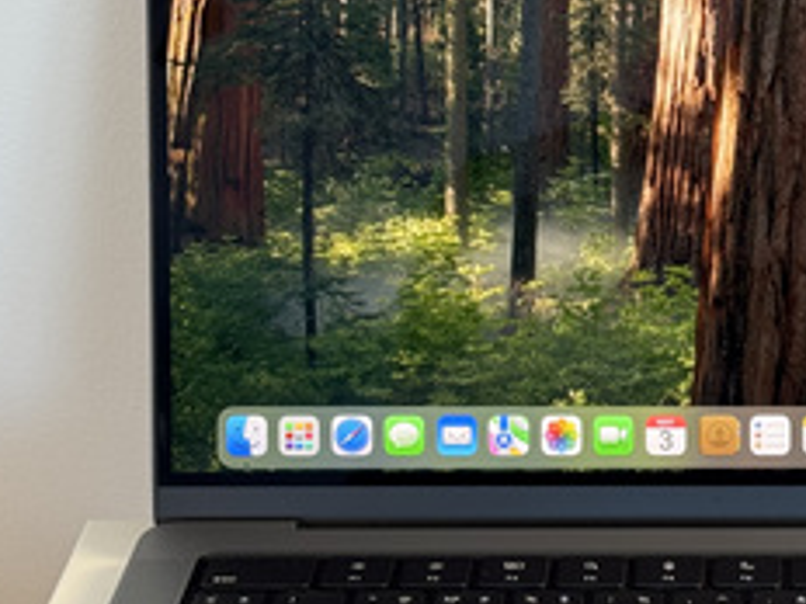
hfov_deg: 15.7
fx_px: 2887
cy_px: 389
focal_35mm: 124
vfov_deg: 11.9
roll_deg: +0.5
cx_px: 768
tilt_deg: -24.7
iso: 50
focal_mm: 6.76
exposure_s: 1/50
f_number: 1.78
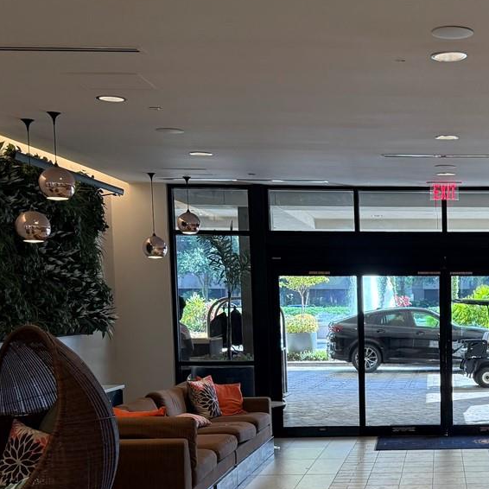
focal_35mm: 60
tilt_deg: -5.0
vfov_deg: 27.9
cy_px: 409
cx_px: 495
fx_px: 959
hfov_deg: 26.9
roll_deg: +0.3
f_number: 1.78
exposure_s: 1/120
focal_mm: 6.76
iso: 160
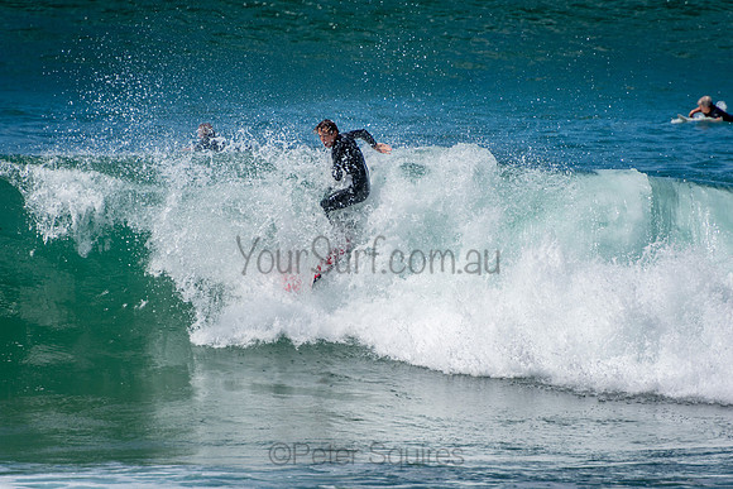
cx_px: 366
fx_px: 12219
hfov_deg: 3.4
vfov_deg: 2.3
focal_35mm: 600
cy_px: 244
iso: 220
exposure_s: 1/2000
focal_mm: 400
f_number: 5.6
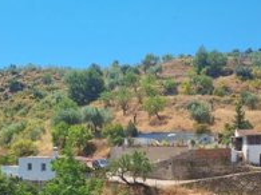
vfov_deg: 29.2
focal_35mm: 48
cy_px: 168
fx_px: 362
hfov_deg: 39.5
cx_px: 155
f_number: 1.8
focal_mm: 5.4
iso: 50
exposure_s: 1/2400
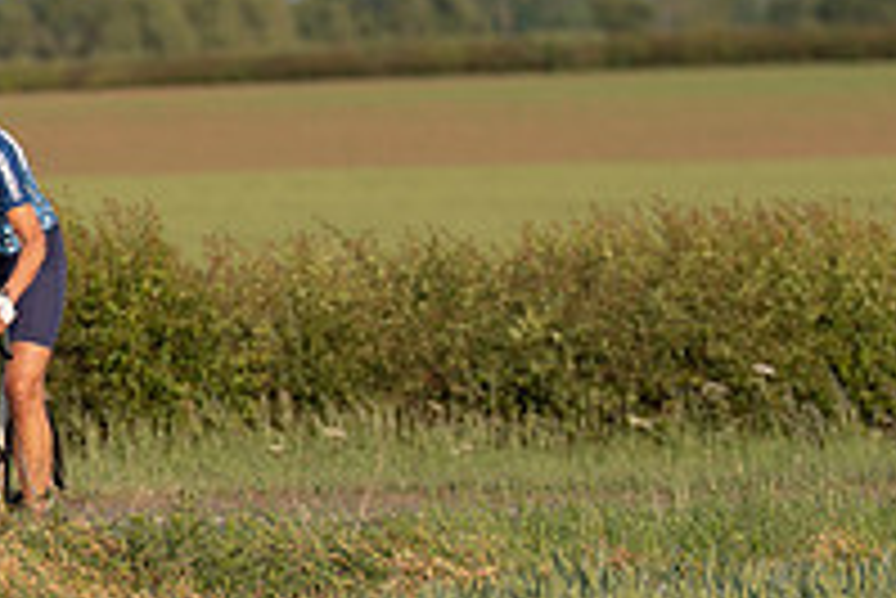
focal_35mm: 873
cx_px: -335
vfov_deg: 1.6
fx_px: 21743
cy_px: 461
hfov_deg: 2.4
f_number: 4
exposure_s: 1/640
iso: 100
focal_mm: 200
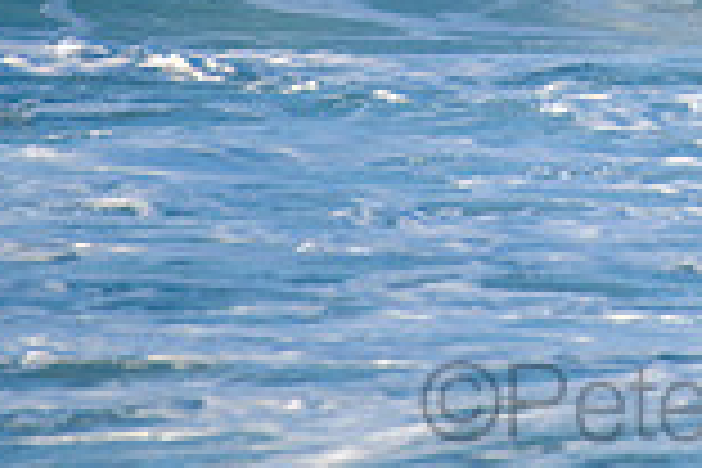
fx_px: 36248
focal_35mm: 1859
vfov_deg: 0.7
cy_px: -344
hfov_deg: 1.1
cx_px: 770
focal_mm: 500
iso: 360
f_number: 5.6
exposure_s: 1/2000
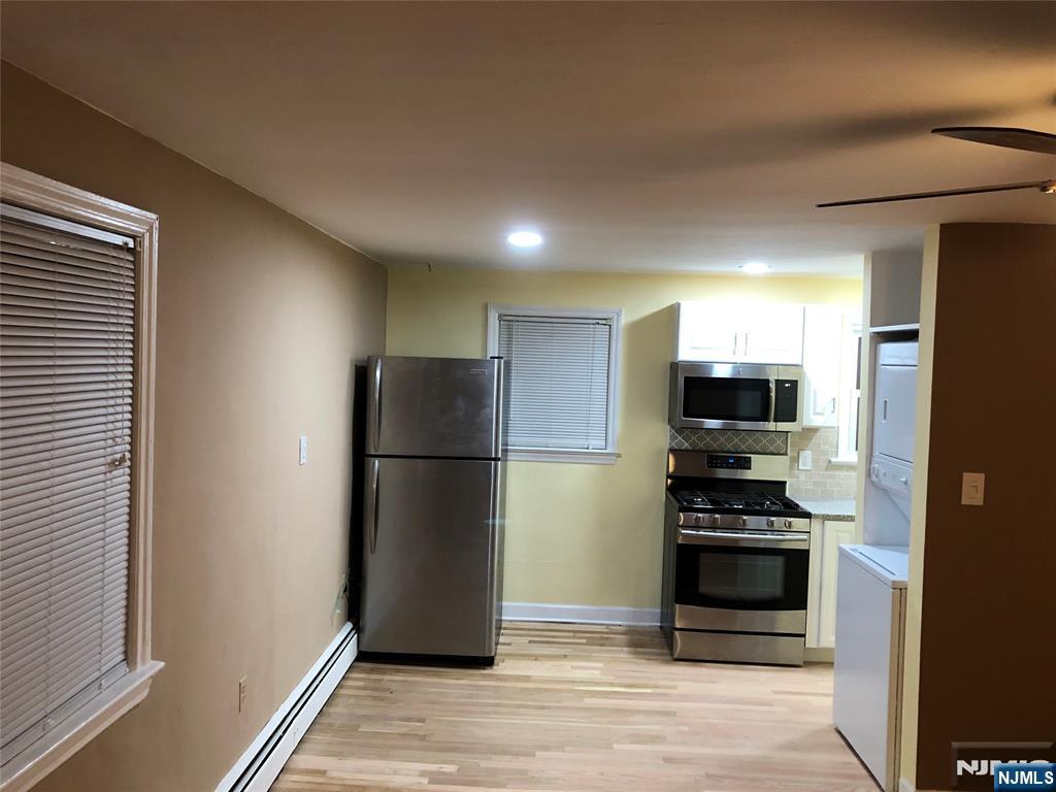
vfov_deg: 49.7
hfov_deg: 63.4
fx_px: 854
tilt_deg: -2.3
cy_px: 396
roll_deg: -1.9
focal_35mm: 28
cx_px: 528
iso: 50
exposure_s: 1/15
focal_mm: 3.99
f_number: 1.8
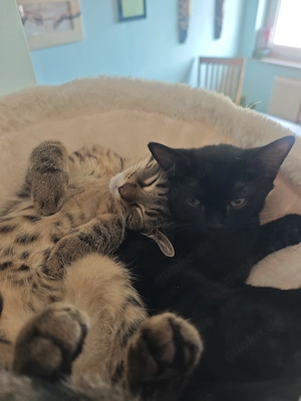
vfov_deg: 73.9
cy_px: 200
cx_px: 150
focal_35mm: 23
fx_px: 267
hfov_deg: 58.9
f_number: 1.6
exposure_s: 1/50
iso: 80
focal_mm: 6.55
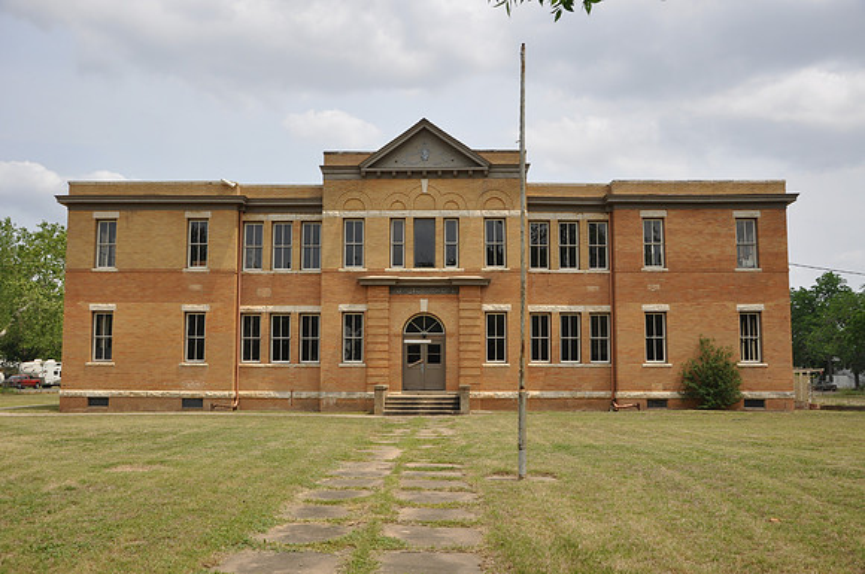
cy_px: 287
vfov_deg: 39.9
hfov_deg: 57.3
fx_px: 792
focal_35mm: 33
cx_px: 432
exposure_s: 1/200
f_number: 7.1
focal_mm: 22
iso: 200
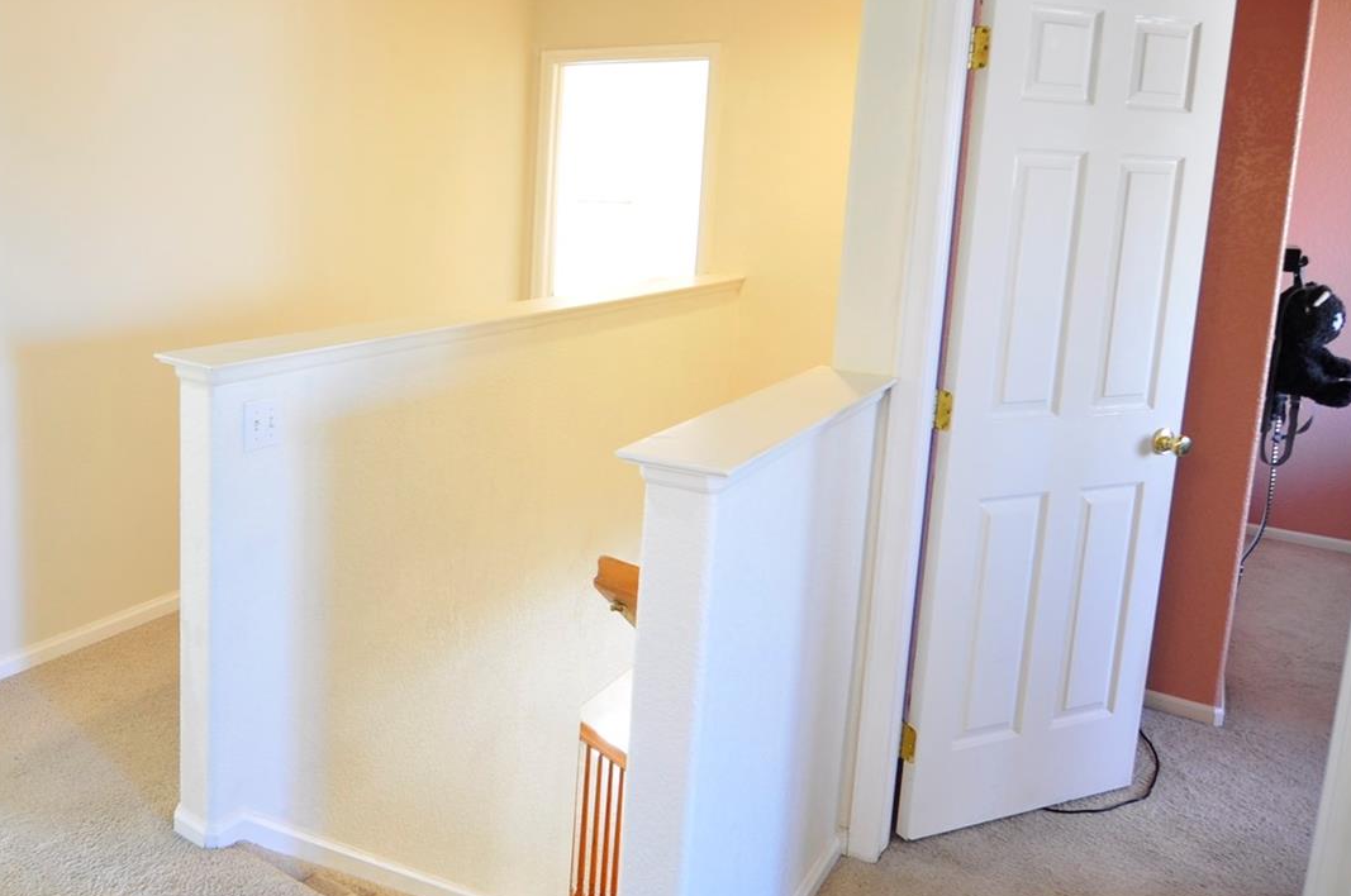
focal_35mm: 27
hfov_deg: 65.1
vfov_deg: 47.0
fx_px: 1012
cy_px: 300
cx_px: 415
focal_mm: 12
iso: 200
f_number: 4
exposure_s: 1/6
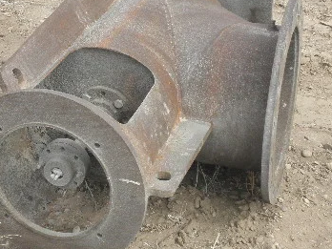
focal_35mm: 81
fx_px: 777
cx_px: 121
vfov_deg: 18.1
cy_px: 54
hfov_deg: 24.0
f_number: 3.4
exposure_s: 1/200
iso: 64
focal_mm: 7.9
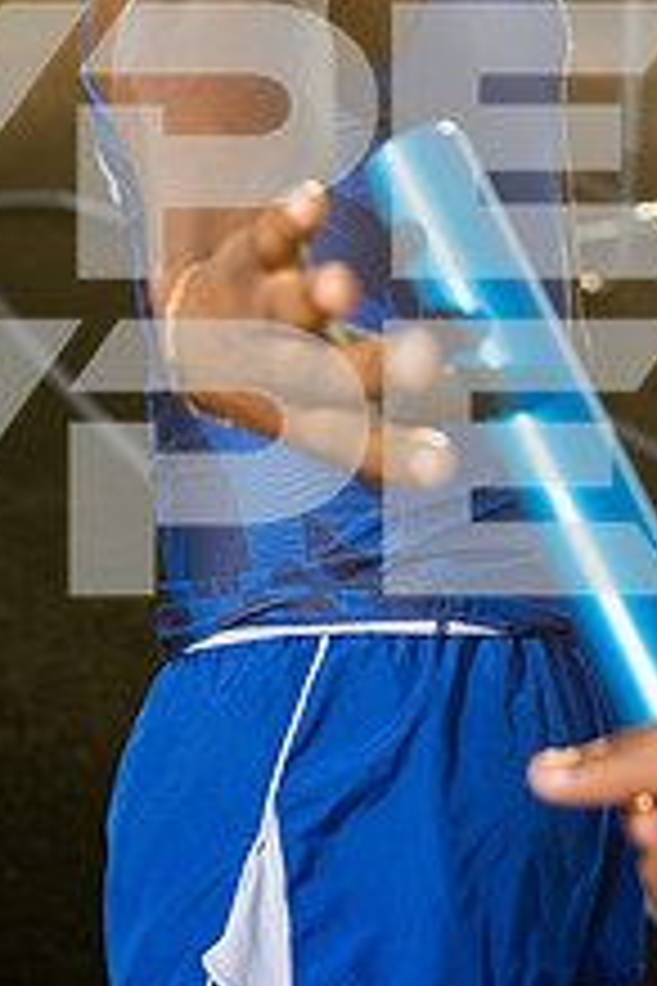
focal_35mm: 113
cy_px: 144
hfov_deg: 12.0
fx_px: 3093
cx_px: 27
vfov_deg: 17.9
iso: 64
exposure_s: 1/250
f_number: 4.5
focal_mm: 55
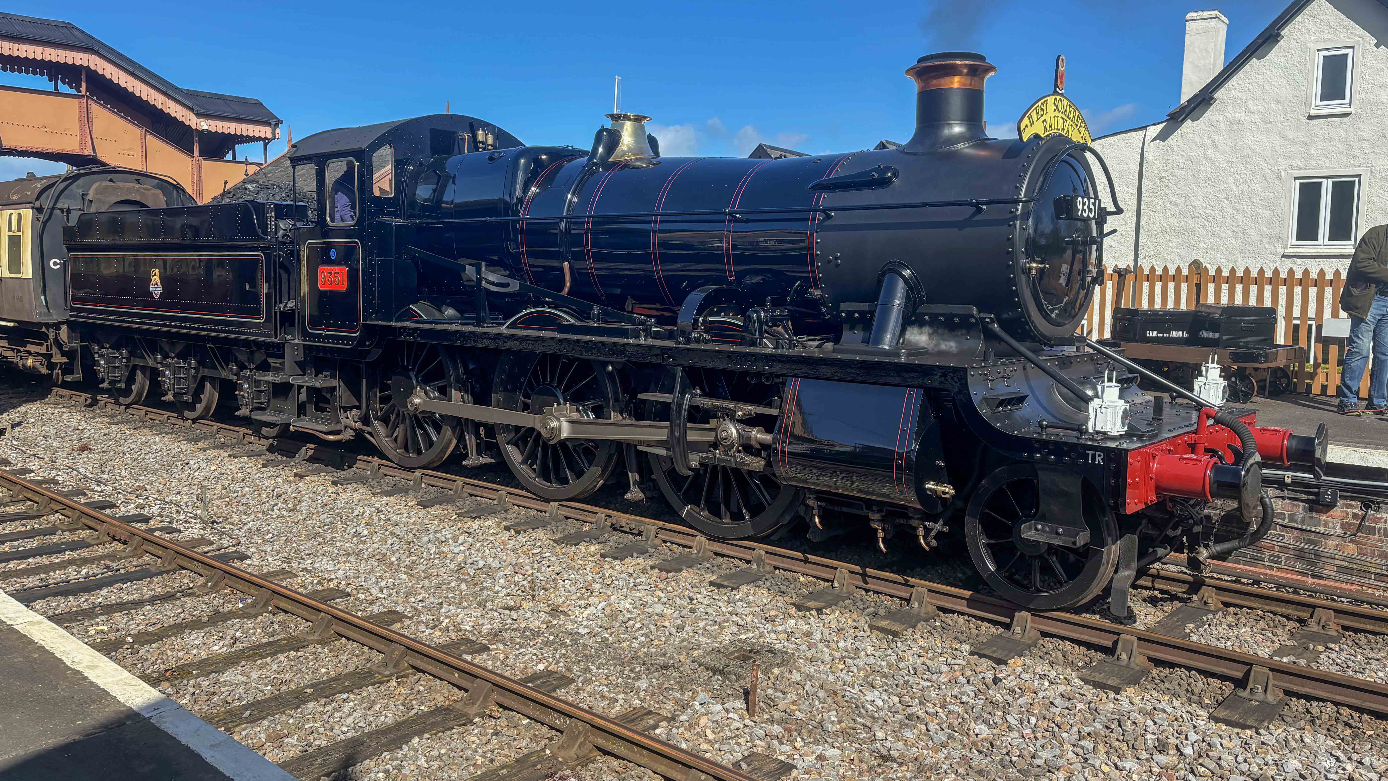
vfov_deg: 40.2
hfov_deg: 66.1
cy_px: 363
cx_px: 699
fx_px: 1067
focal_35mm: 29
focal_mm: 5.96
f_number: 1.6
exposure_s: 1/2513
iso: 50
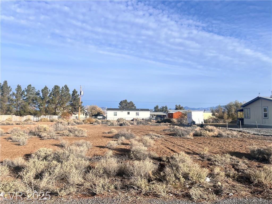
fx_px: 204
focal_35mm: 26
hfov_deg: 67.3
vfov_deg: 53.1
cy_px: 102
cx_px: 136
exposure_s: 1/5319
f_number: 1.5
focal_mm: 5.7
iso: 50
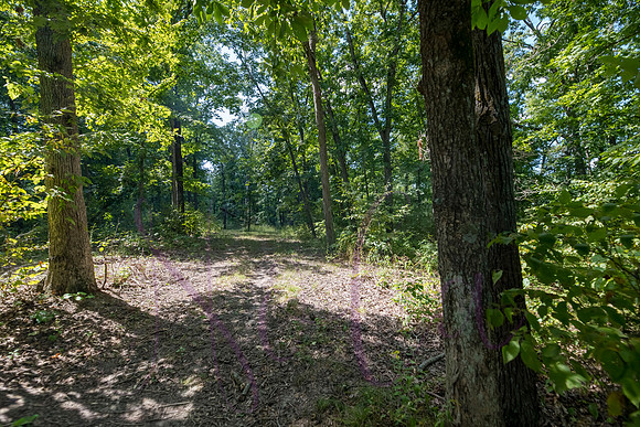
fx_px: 256
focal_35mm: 14
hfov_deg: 102.8
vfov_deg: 79.8
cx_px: 321
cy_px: 214
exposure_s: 1/320
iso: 320
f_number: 4.5
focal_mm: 14
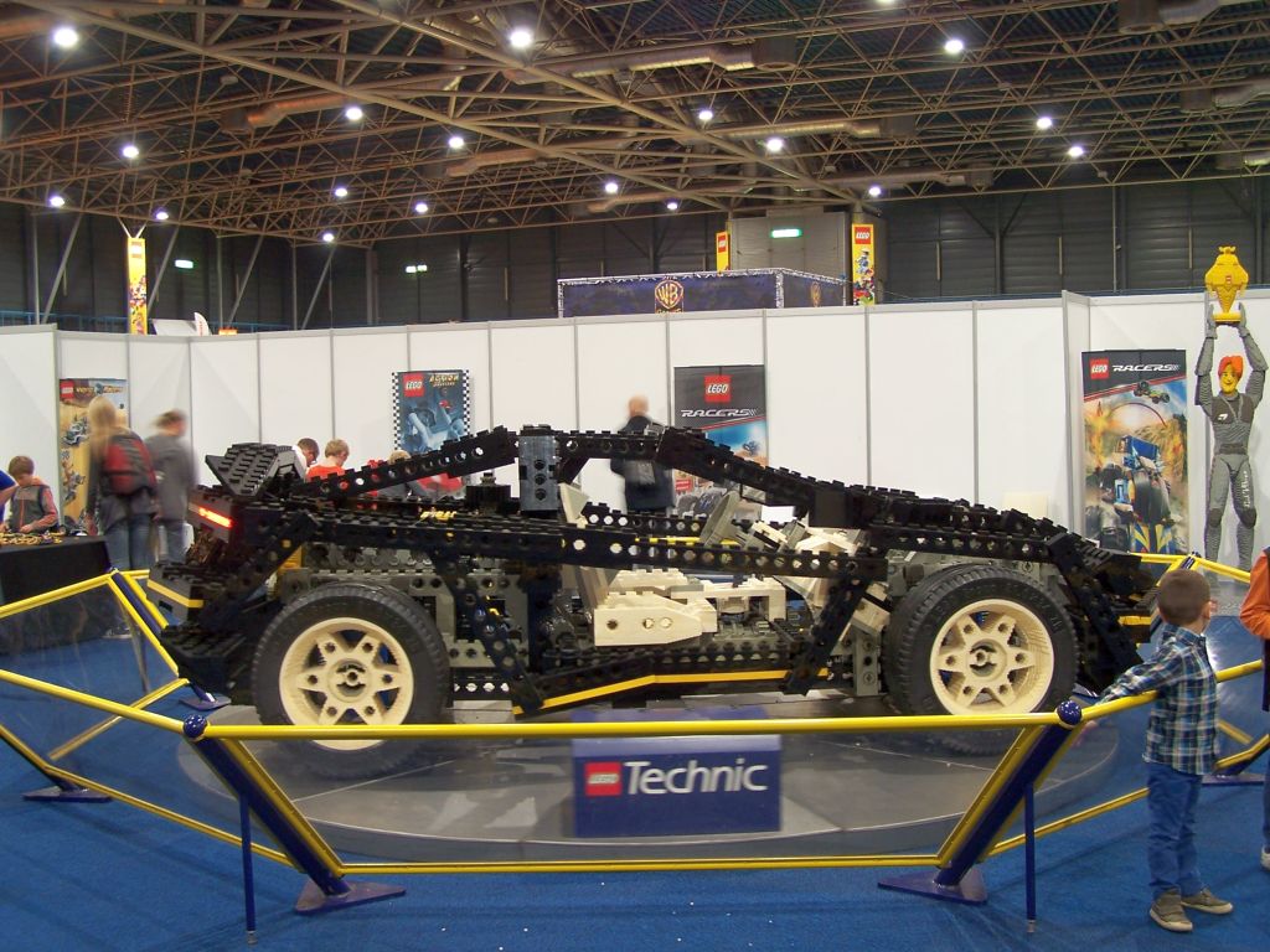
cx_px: 635
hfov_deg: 46.8
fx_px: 1468
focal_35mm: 40
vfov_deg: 36.0
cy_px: 476
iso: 80
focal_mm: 6.7
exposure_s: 1/2
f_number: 2.8
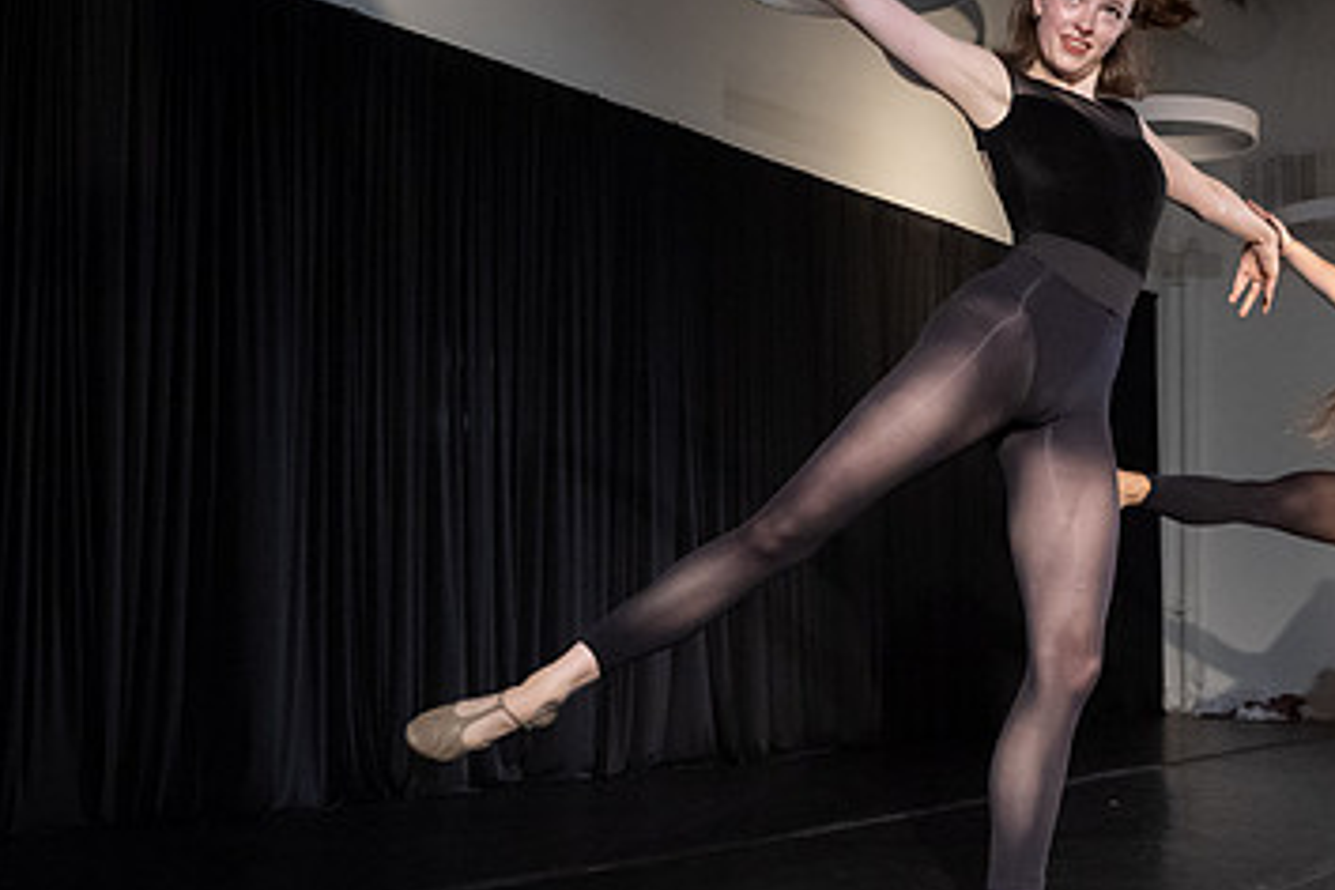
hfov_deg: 38.8
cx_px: 761
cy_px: 443
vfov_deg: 26.5
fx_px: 1891
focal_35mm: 51
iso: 6400
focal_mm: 28
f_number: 4
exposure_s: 1/400
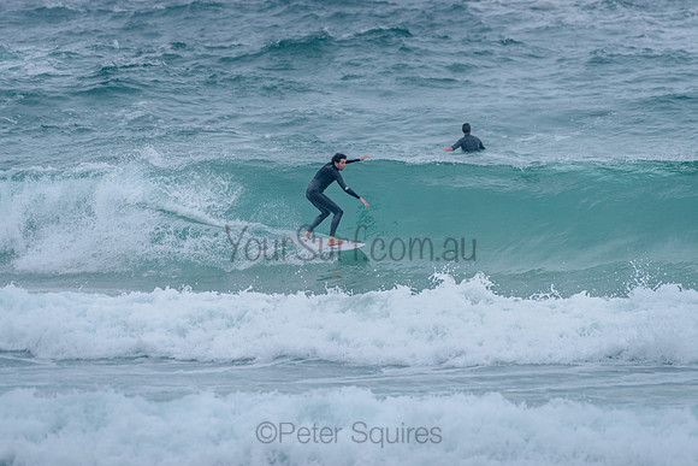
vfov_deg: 2.2
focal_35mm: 613
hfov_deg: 3.4
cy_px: 181
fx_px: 11883
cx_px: 350
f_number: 5.6
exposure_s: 1/1250
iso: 640
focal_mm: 500
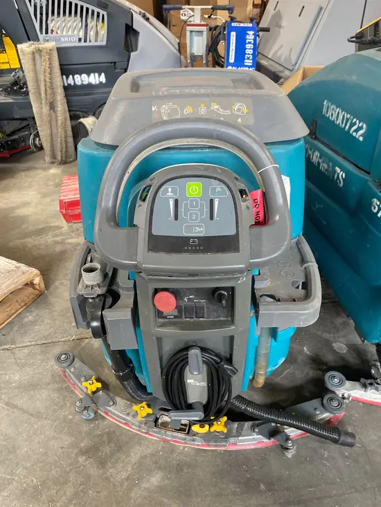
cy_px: 254
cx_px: 190
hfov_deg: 53.1
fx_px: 381
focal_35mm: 26
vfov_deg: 67.3
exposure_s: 1/60
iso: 160
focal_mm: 4.25
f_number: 1.8
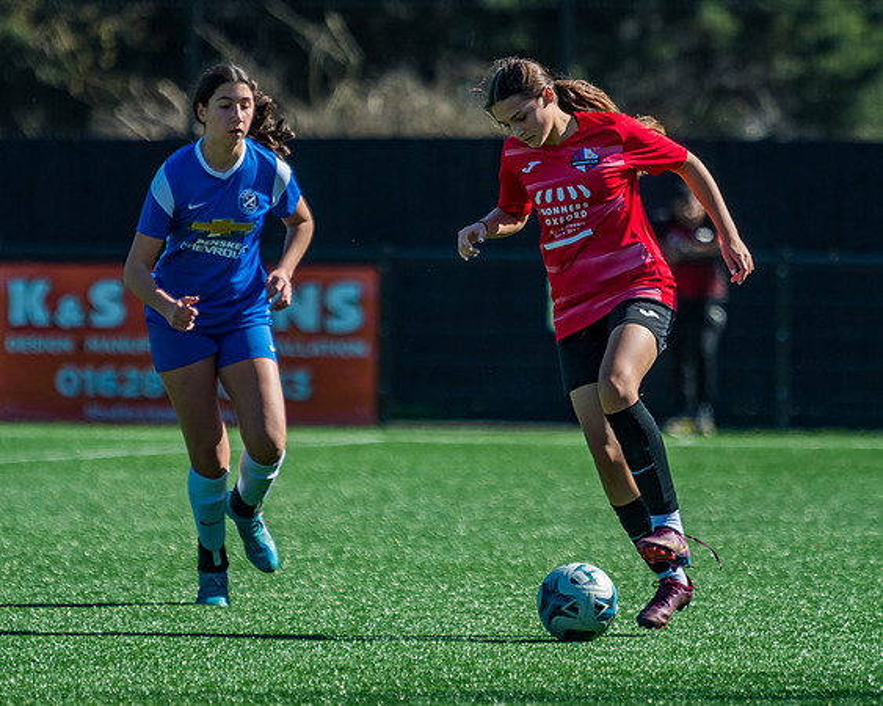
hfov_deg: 4.0
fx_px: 12642
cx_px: 478
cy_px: 345
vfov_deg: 3.2
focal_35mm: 484
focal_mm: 280
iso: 400
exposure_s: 1/2500
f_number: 4
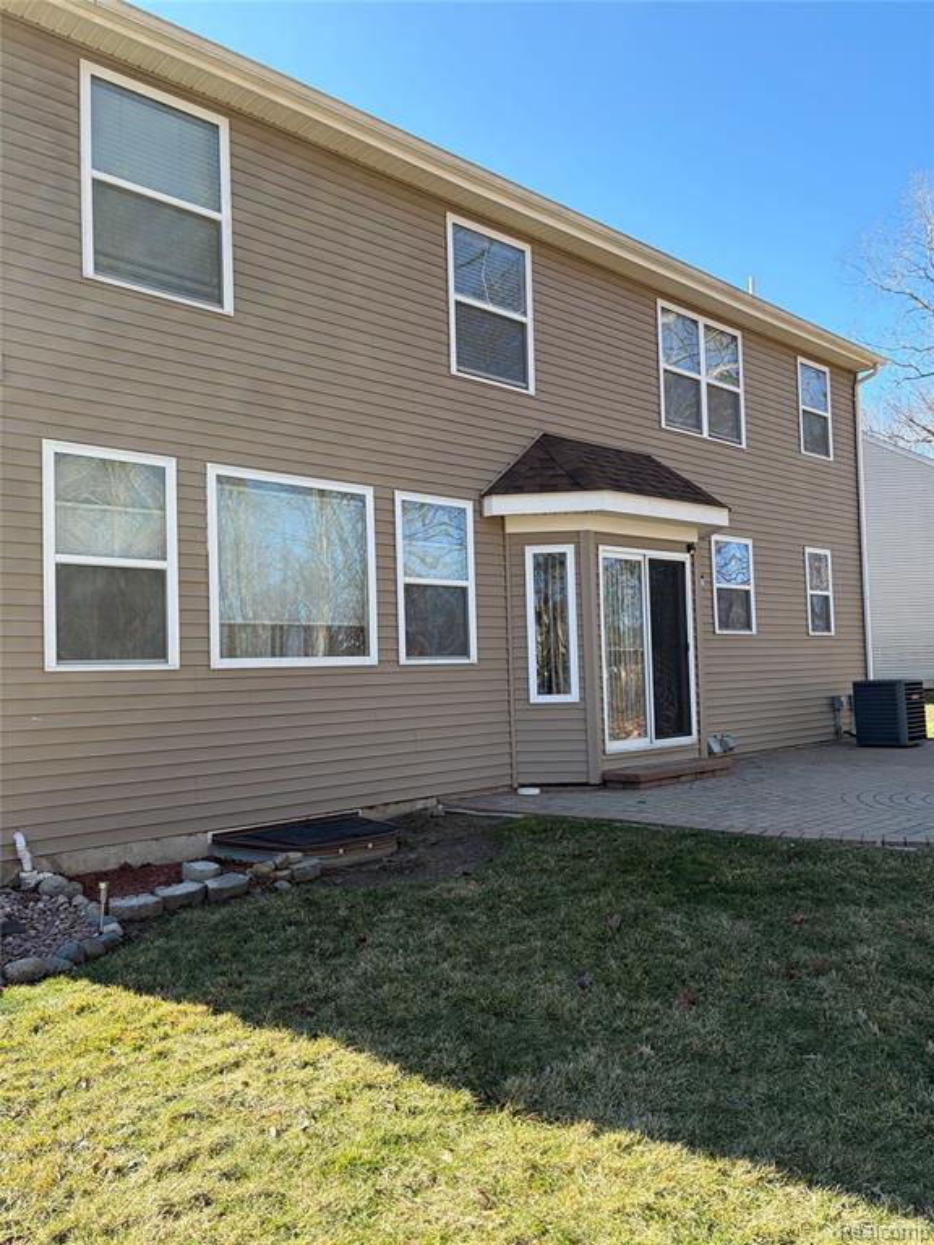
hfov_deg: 53.1
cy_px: 622
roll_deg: +2.2
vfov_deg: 67.3
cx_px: 467
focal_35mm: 26
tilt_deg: +3.4
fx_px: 935
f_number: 1.6
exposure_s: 1/1048
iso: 50
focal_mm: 5.96
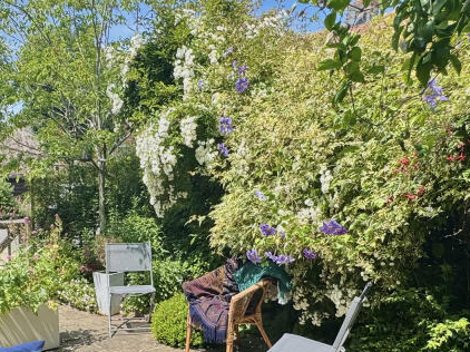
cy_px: 303
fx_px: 461
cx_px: 165
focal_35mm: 34
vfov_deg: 39.4
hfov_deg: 53.1
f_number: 2.2
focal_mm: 2.22
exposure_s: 1/727
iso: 50
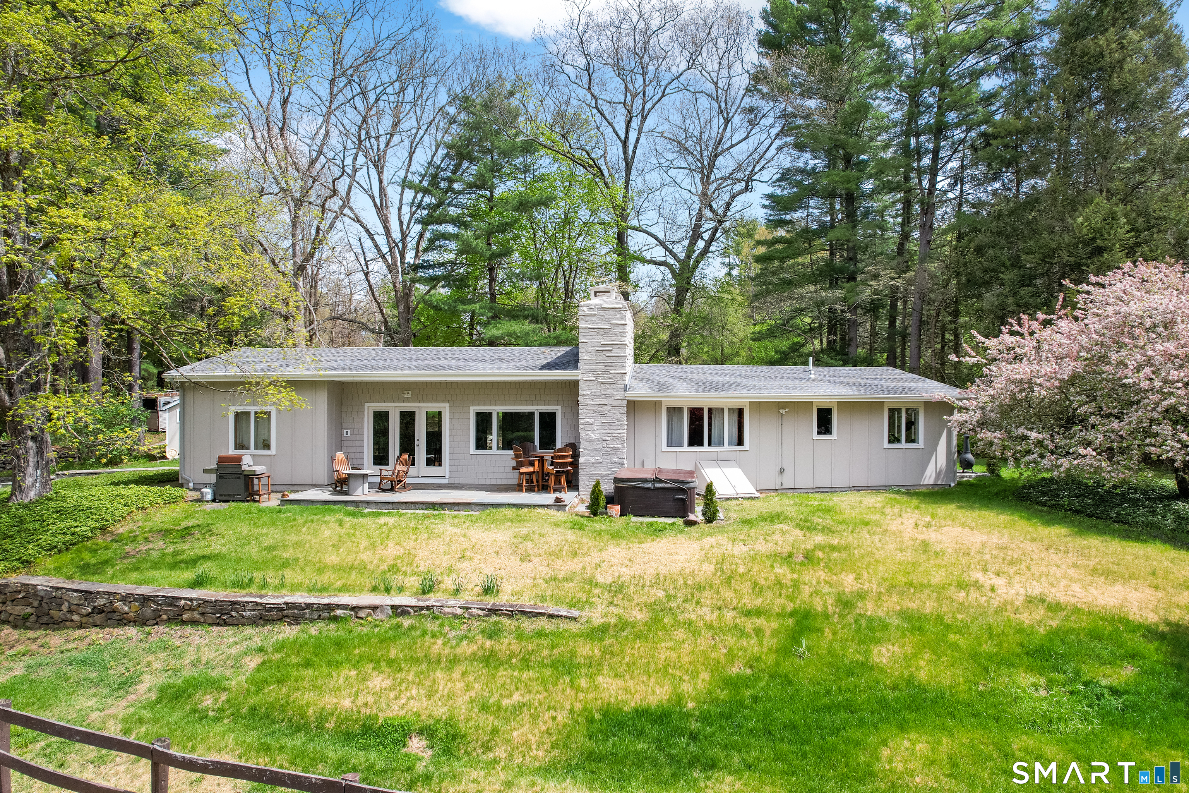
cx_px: 594
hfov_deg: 78.6
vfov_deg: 57.2
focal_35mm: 22
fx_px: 727
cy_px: 396
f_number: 2.8
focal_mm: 8.38
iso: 200
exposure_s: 1/2000
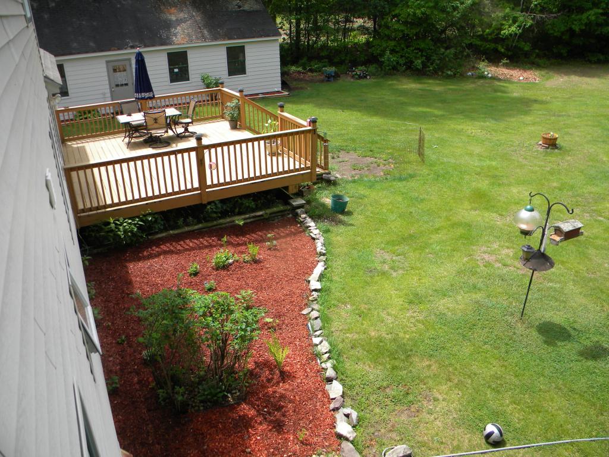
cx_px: 304
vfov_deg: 49.7
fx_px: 493
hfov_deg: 63.4
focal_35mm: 28
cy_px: 228
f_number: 3.5
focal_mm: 5
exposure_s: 1/383
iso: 80
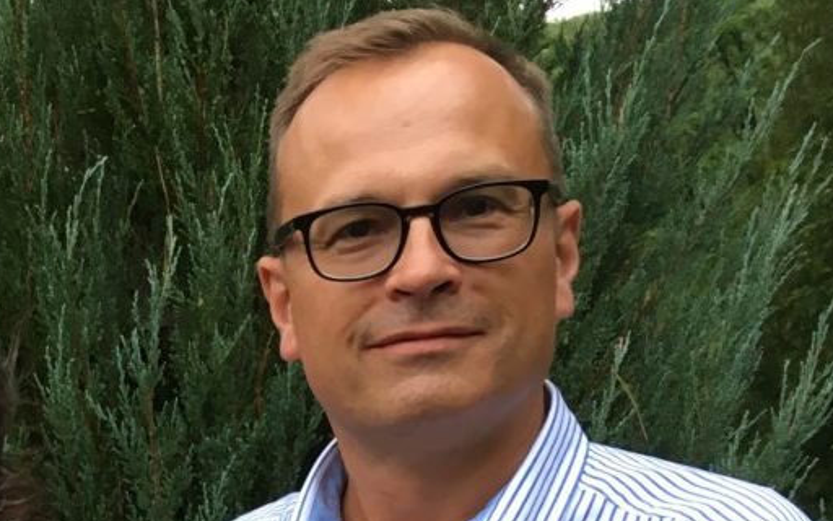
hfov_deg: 24.0
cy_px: 765
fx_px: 1862
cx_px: -28
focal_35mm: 82
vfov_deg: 14.9
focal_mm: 4.15
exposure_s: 1/33
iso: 32
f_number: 2.2
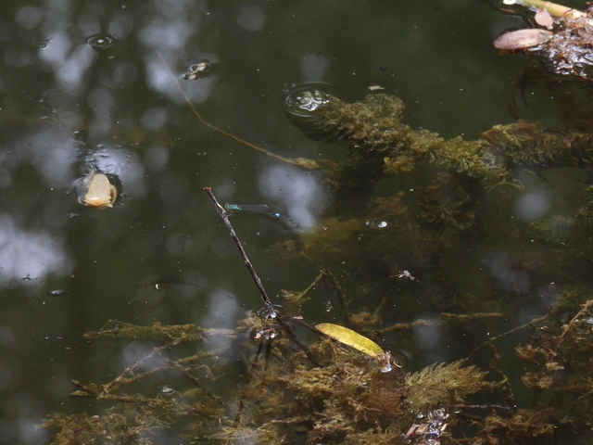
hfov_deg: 5.0
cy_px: 222
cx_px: 296
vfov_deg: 3.7
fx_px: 6852
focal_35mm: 400
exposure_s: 1/250
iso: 400
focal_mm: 71.4
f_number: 5
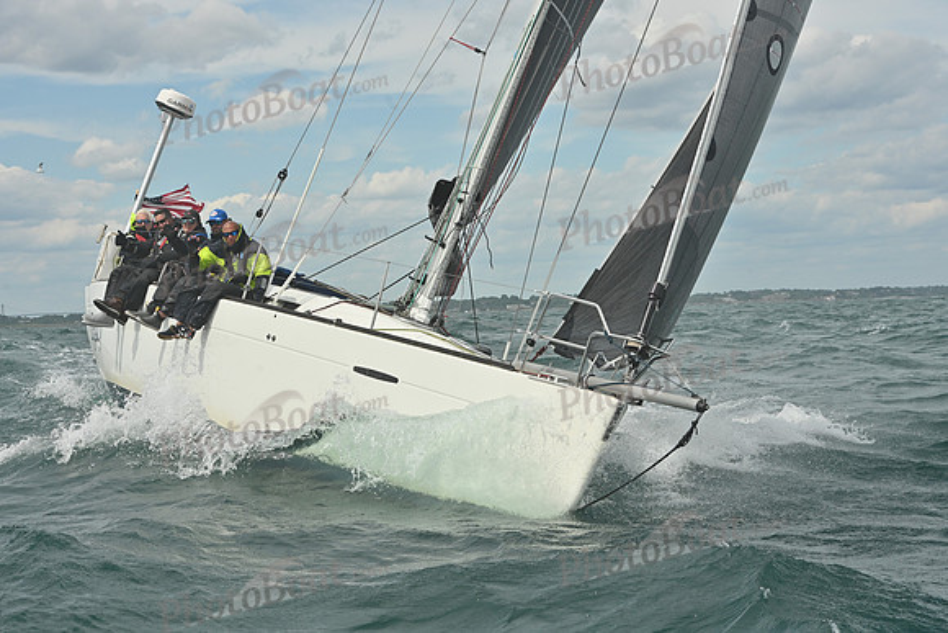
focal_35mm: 80
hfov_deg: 25.4
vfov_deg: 17.1
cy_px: 316
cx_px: 474
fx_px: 2107
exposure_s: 1/1250
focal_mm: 80
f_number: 13
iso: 320
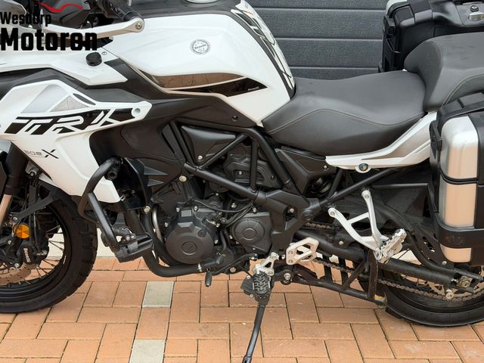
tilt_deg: -20.2
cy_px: 182
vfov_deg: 30.3
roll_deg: -0.4
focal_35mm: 48
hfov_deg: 39.7
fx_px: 671
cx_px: 242
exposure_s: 1/484
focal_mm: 6.76
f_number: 1.78
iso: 100
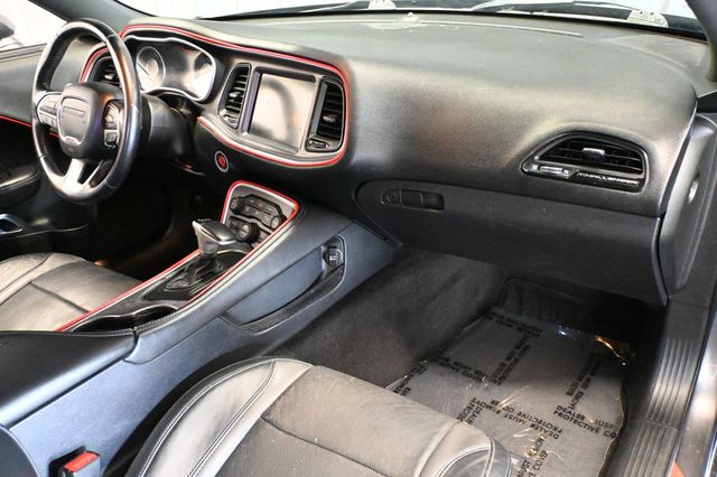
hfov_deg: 62.0
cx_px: 358
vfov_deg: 43.6
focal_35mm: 30
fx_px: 597
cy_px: 238
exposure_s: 1/25
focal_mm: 20
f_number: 3.8
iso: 12800
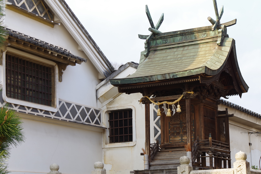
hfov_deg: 27.0
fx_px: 544
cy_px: 87
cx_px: 130
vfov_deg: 18.2
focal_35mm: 75
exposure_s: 1/80
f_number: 11
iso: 200
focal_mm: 50
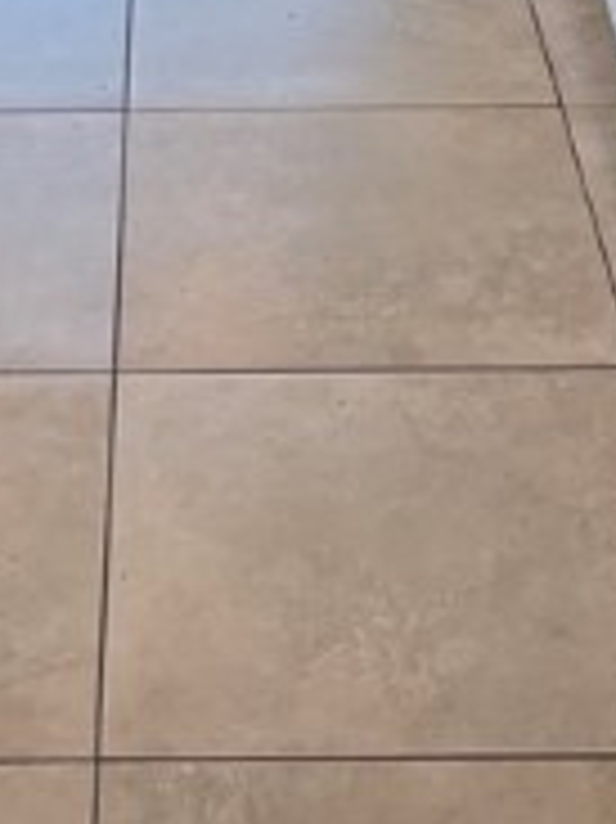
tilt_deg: -6.7
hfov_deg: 13.5
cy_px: -788
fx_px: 2589
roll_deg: +0.8
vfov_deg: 15.0
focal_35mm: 109
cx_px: 144
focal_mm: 4.2
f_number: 1.6
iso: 32
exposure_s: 1/142
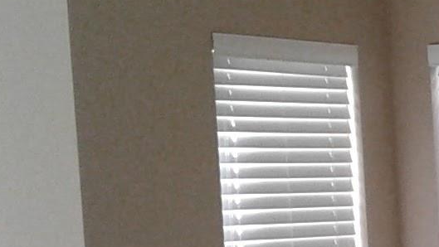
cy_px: 423
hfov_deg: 11.3
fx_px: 2038
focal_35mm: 175
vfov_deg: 6.8
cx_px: 837
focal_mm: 3.3
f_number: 2.2
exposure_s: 1/100
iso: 50
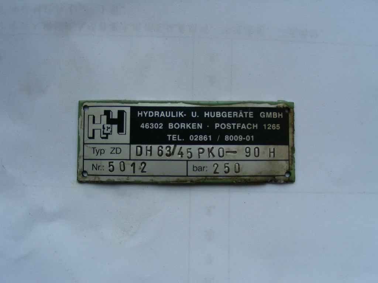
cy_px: 142
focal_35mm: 44
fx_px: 480
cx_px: 189
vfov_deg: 32.9
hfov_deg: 42.9
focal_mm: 7.4
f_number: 3.5
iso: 50
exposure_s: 1/36.3
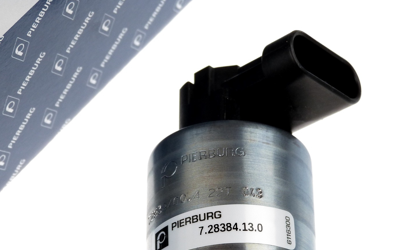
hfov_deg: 17.7
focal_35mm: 118
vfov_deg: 11.1
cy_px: 211
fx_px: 1283
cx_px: 217
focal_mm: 13.8
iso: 100
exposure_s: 1/100
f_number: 3.3
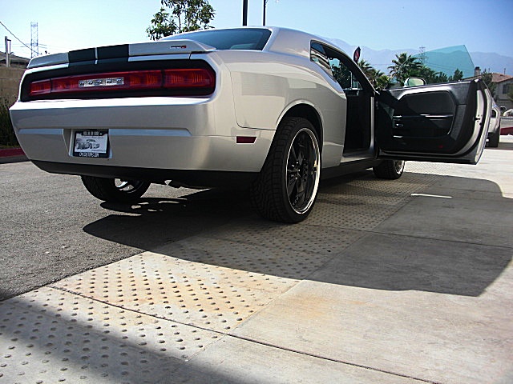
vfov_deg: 39.7
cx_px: 256
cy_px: 192
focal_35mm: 36
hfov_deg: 51.4
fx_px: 534
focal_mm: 6.3
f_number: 2.8
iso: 50
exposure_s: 1/800
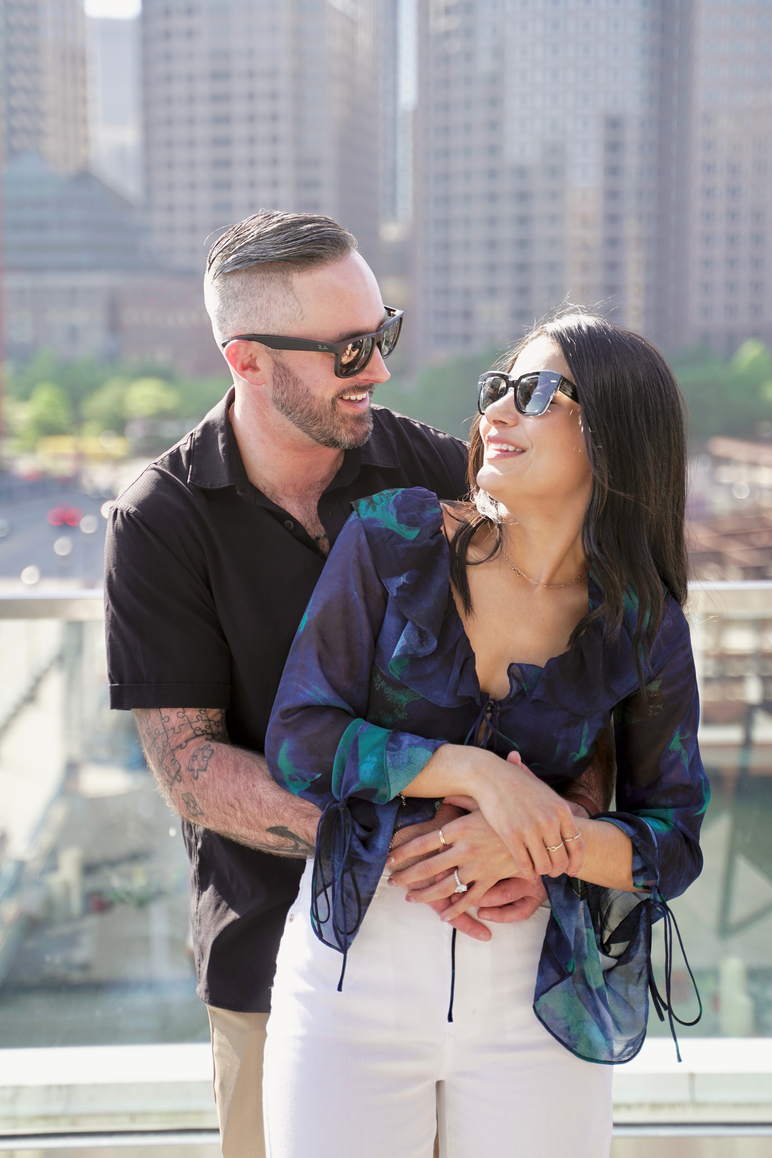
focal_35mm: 60
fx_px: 1929
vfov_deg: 33.4
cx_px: 386
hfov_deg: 22.6
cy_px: 579
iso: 100
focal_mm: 60
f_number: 2.8
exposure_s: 1/640
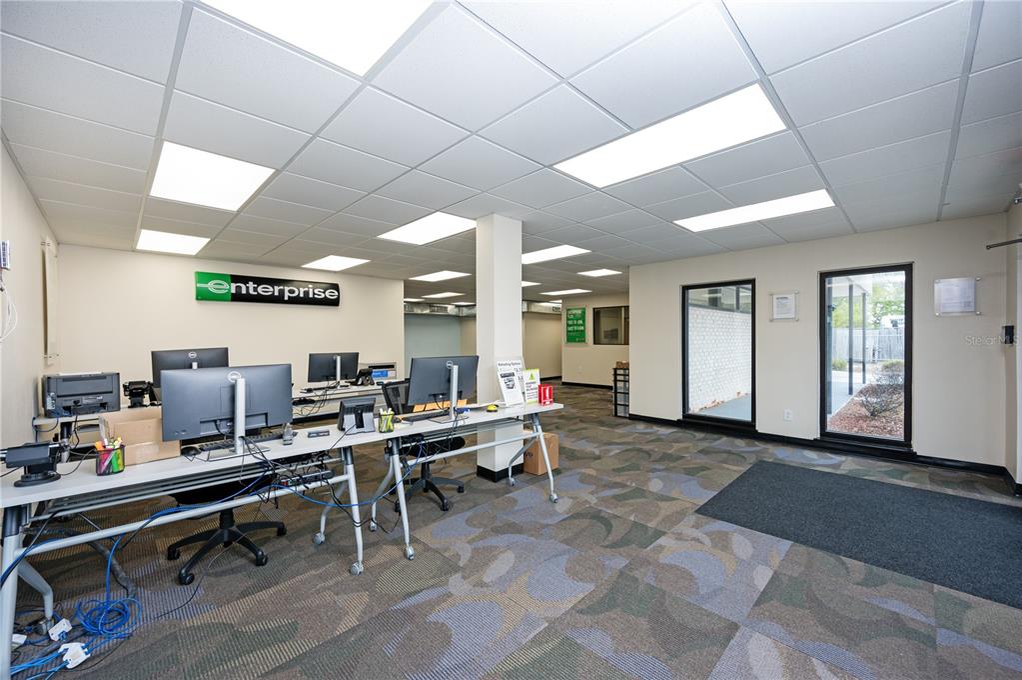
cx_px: 511
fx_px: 397
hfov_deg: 104.3
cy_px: 340
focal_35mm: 14
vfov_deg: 81.1
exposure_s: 1/50
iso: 320
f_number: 7.1
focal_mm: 14
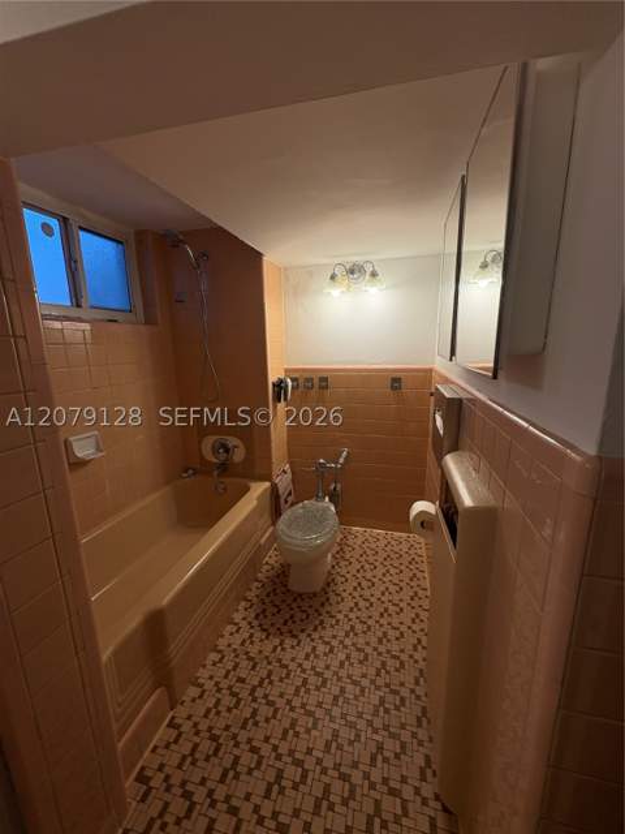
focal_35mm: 14
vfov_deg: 102.1
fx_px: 337
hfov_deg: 85.7
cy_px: 417
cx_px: 312
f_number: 2.2
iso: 100
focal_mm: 2.22
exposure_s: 1/134
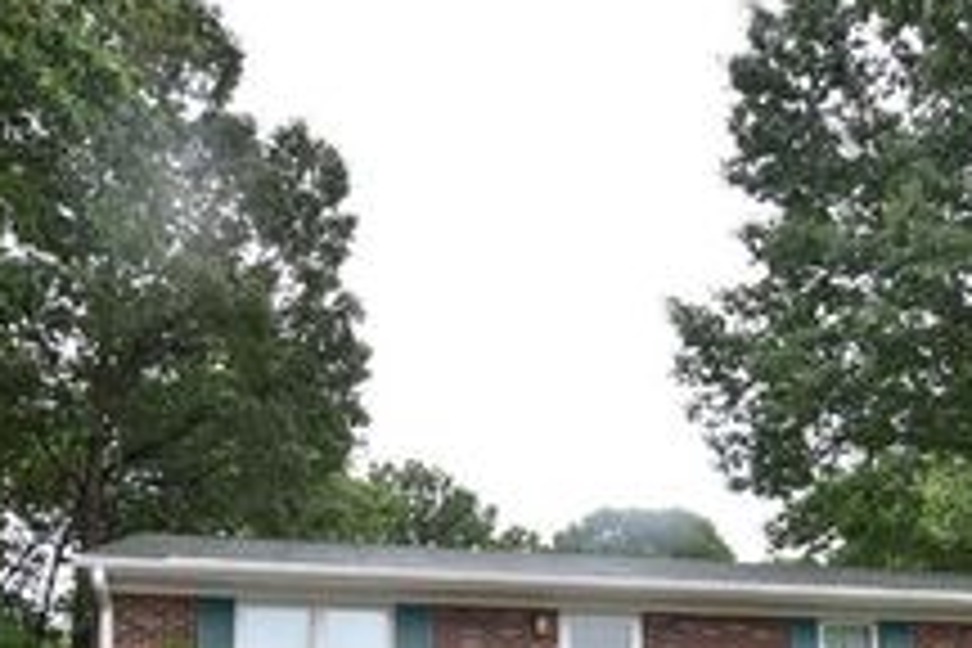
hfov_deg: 50.3
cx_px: 567
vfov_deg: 30.8
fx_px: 1030
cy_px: 727
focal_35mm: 38
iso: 200
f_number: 5
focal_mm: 11
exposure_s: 1/200
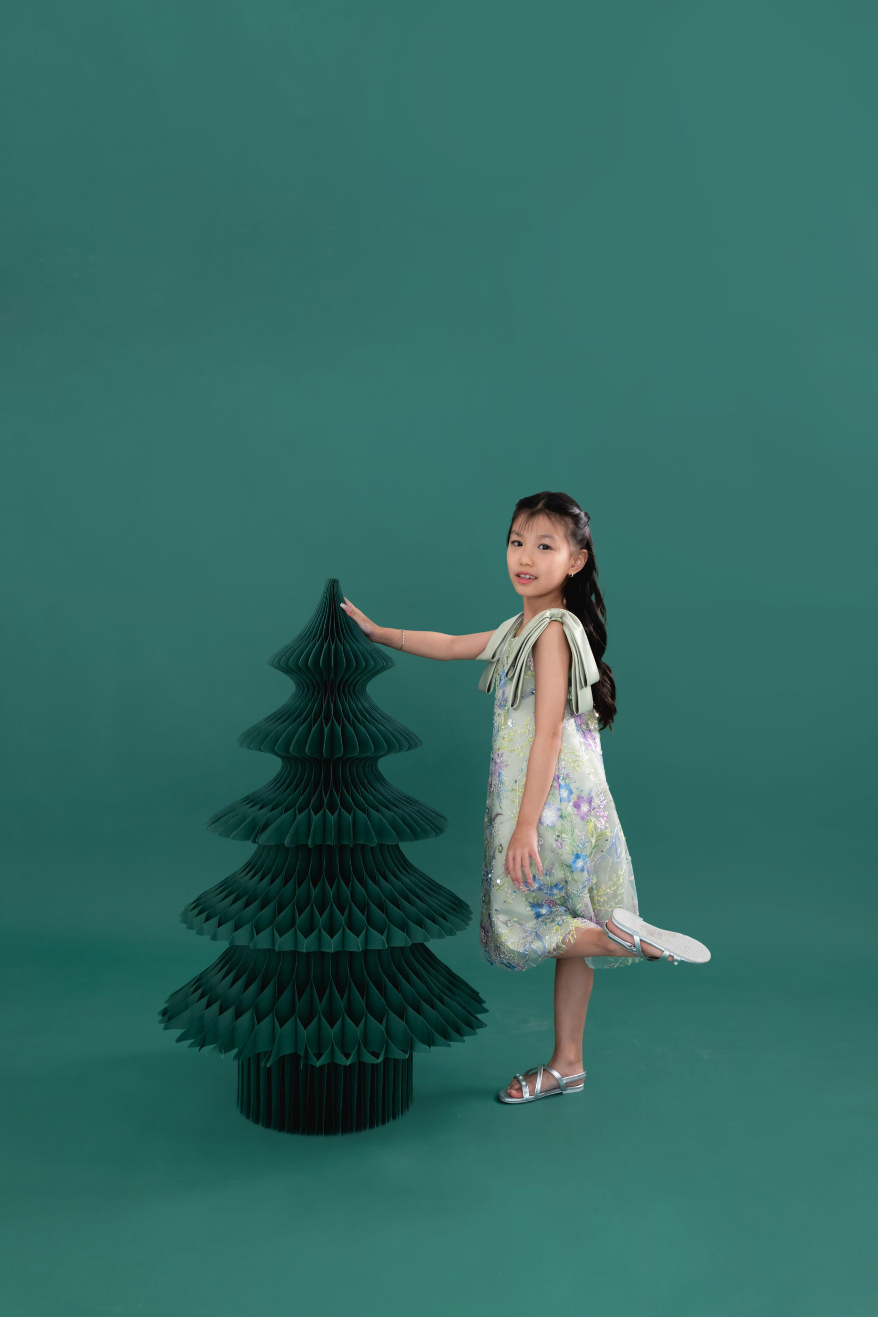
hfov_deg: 42.3
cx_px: 453
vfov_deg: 60.3
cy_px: 664
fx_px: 1134
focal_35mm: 31
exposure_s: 1/125
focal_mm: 30
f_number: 2.8
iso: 800
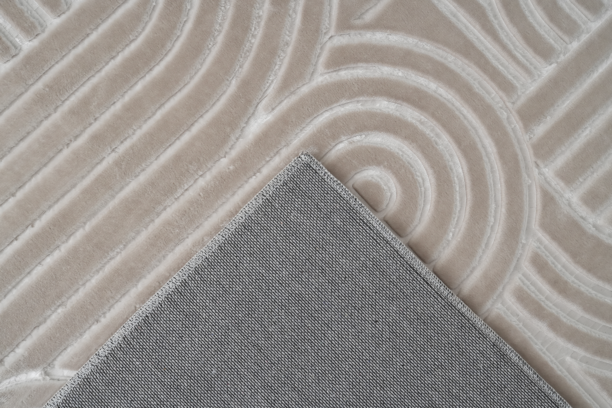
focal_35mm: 46
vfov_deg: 29.2
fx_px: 782
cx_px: 306
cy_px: 204
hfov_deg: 42.7
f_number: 14
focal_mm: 46
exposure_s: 1/100
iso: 1000
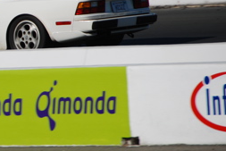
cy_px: 42
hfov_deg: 2.7
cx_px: -41
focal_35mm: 759
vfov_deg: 1.8
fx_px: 4767
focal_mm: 200
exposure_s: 1/1000
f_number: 5.6
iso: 100
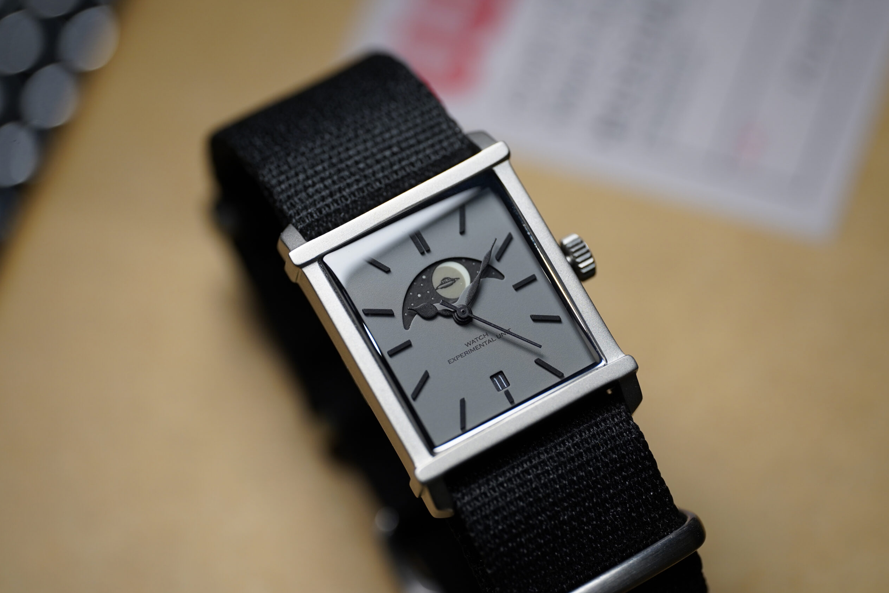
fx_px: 2618
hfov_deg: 19.3
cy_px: 297
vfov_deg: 12.9
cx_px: 441
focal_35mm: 106
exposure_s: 1/125
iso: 640
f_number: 3.5
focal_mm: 105
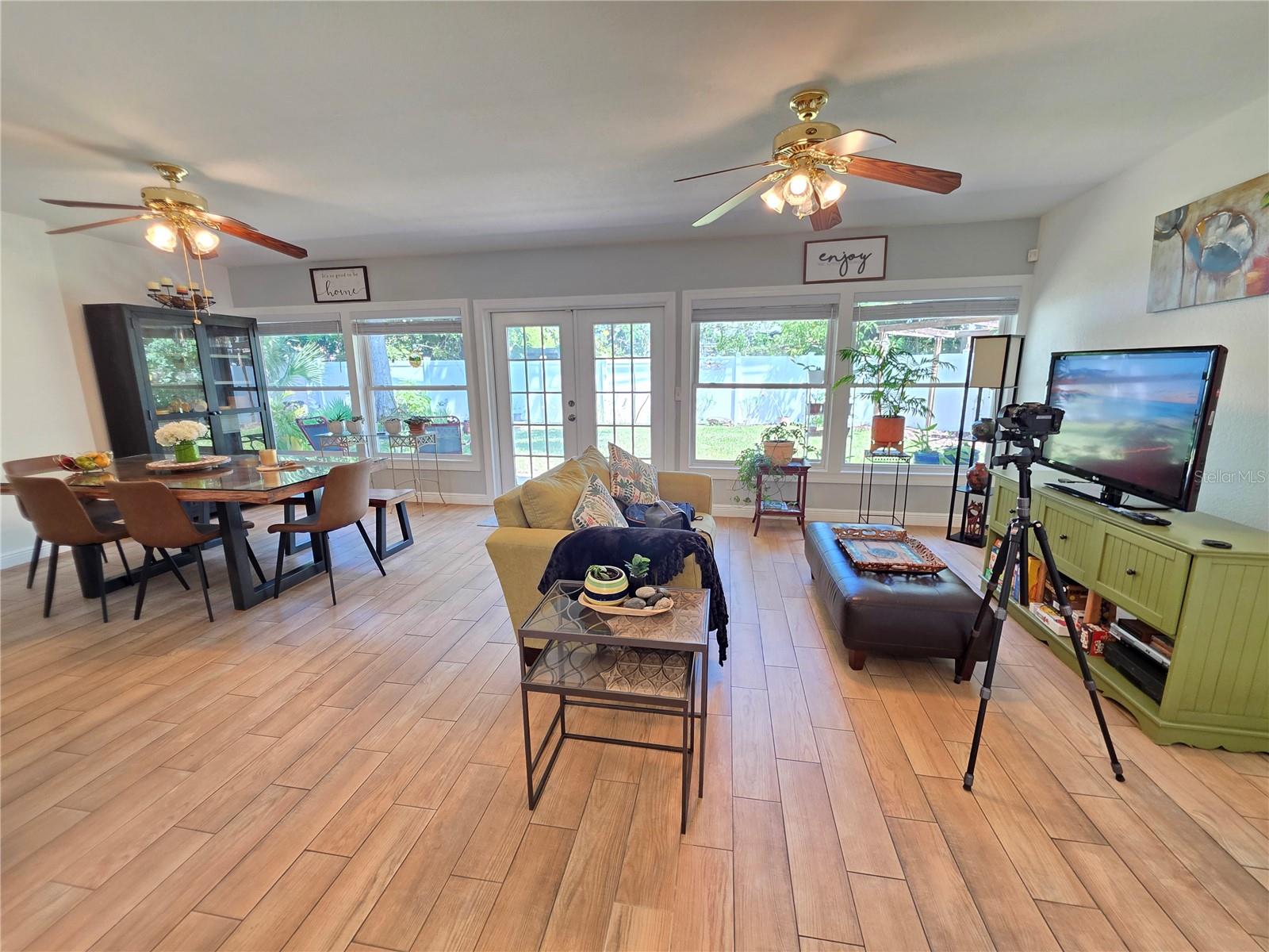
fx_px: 477
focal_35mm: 13
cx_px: 634
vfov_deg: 89.9
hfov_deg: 106.2
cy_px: 476
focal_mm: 2.2
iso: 200
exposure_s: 1/60
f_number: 1.9
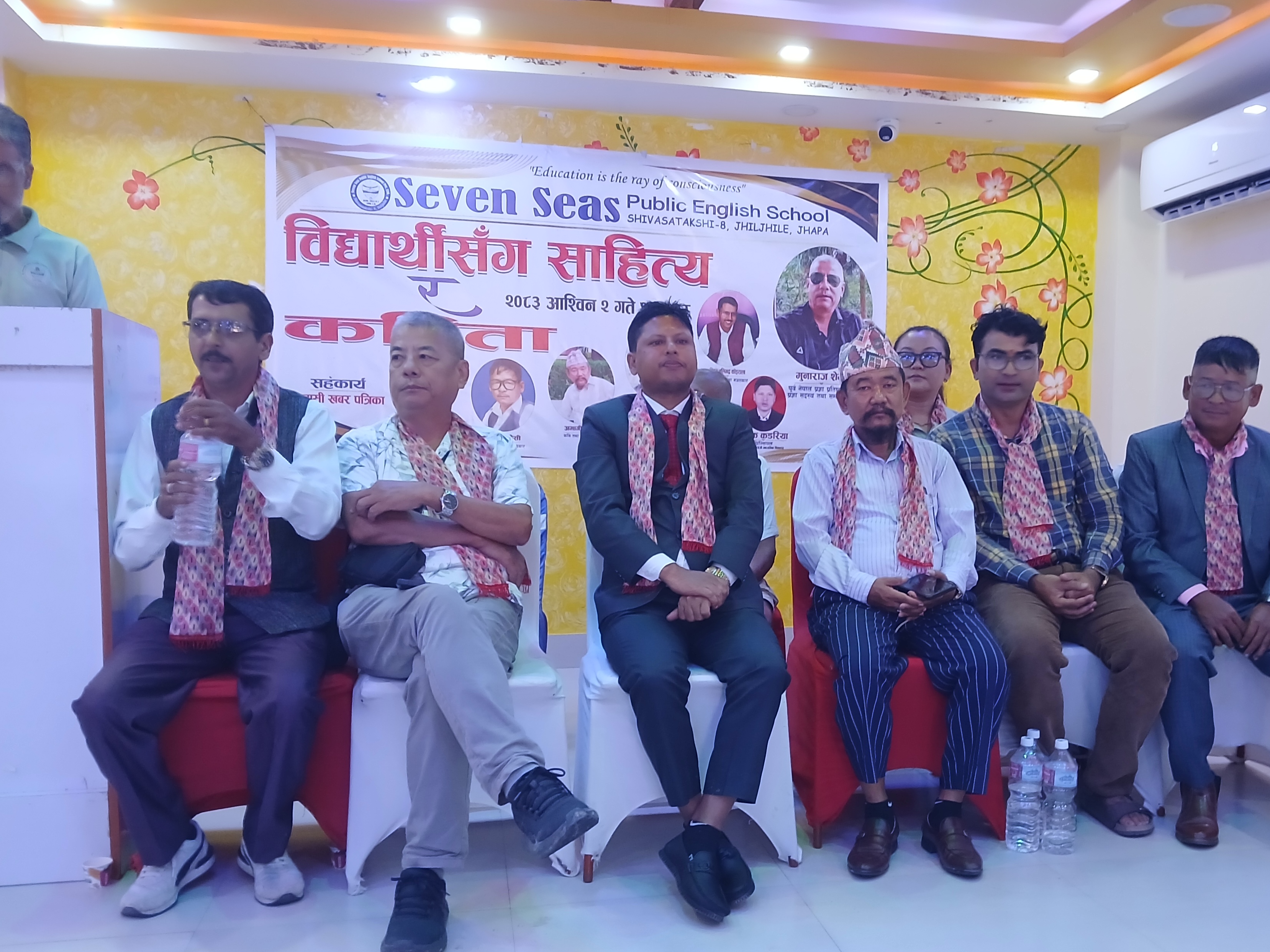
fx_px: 1174
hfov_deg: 56.4
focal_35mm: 32
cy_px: 538
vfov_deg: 44.1
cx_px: 757
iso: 250
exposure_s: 1/25
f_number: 1.8
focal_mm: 3.98
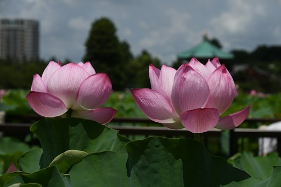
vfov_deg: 13.0
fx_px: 819
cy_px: 94
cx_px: 140
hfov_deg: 19.5
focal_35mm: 105
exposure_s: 1/1000
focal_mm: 70
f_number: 7.1
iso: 100
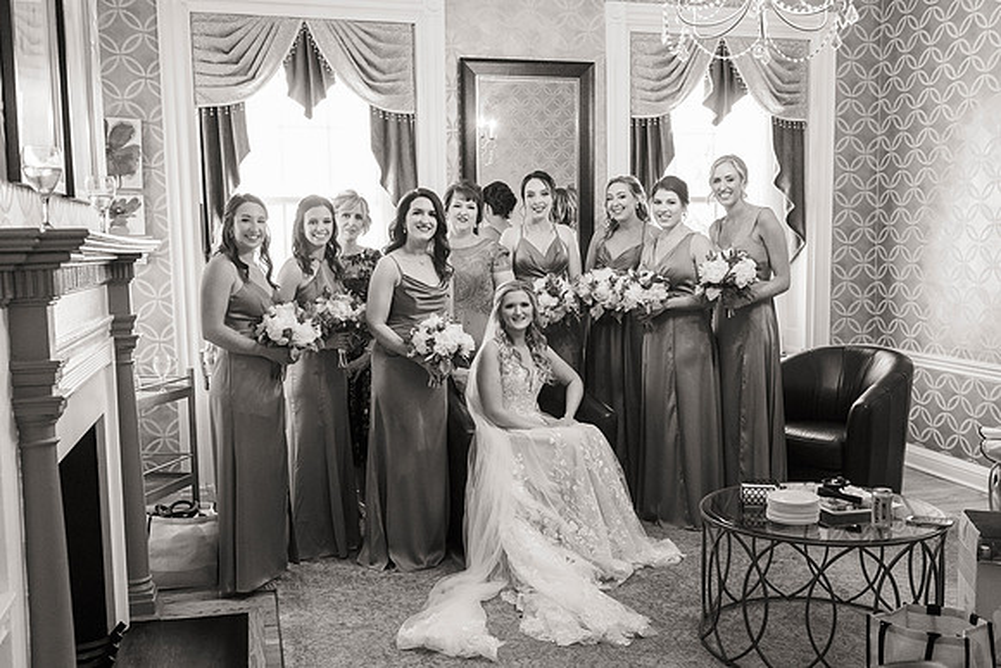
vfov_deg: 36.5
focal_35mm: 36
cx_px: 516
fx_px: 1014
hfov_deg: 52.5
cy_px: 348
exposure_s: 1/160
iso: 4000
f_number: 4.5
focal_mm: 35
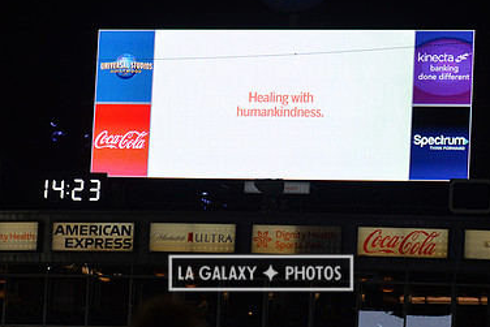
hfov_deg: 8.3
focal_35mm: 247
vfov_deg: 5.6
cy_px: 78
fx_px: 3363
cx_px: 261
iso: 1600
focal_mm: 160
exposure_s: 1/2000
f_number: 5.6
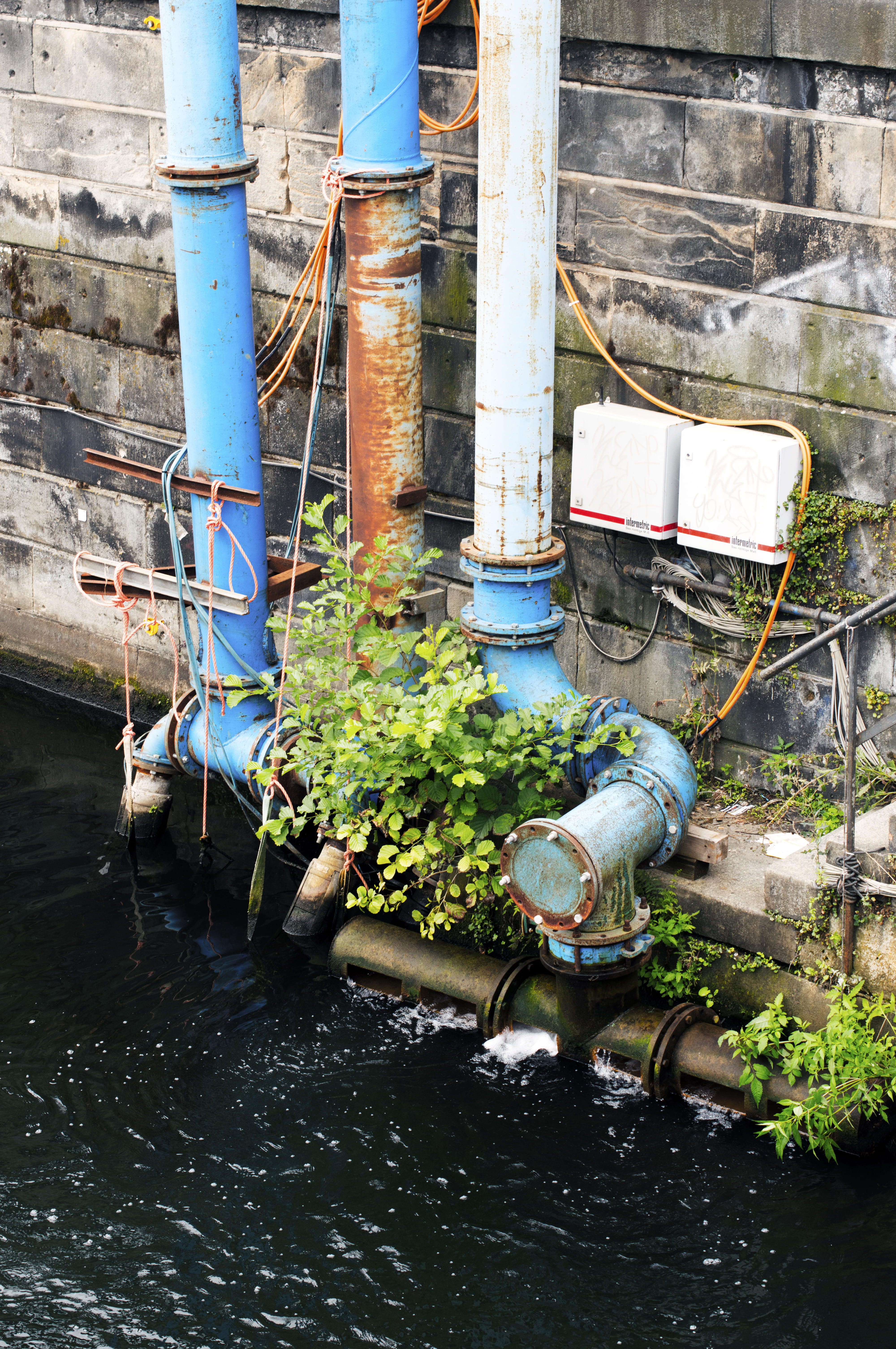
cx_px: 448
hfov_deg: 18.1
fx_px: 2805
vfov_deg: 27.0
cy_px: 674
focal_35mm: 75
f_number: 8
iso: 200
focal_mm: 50
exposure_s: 1/100
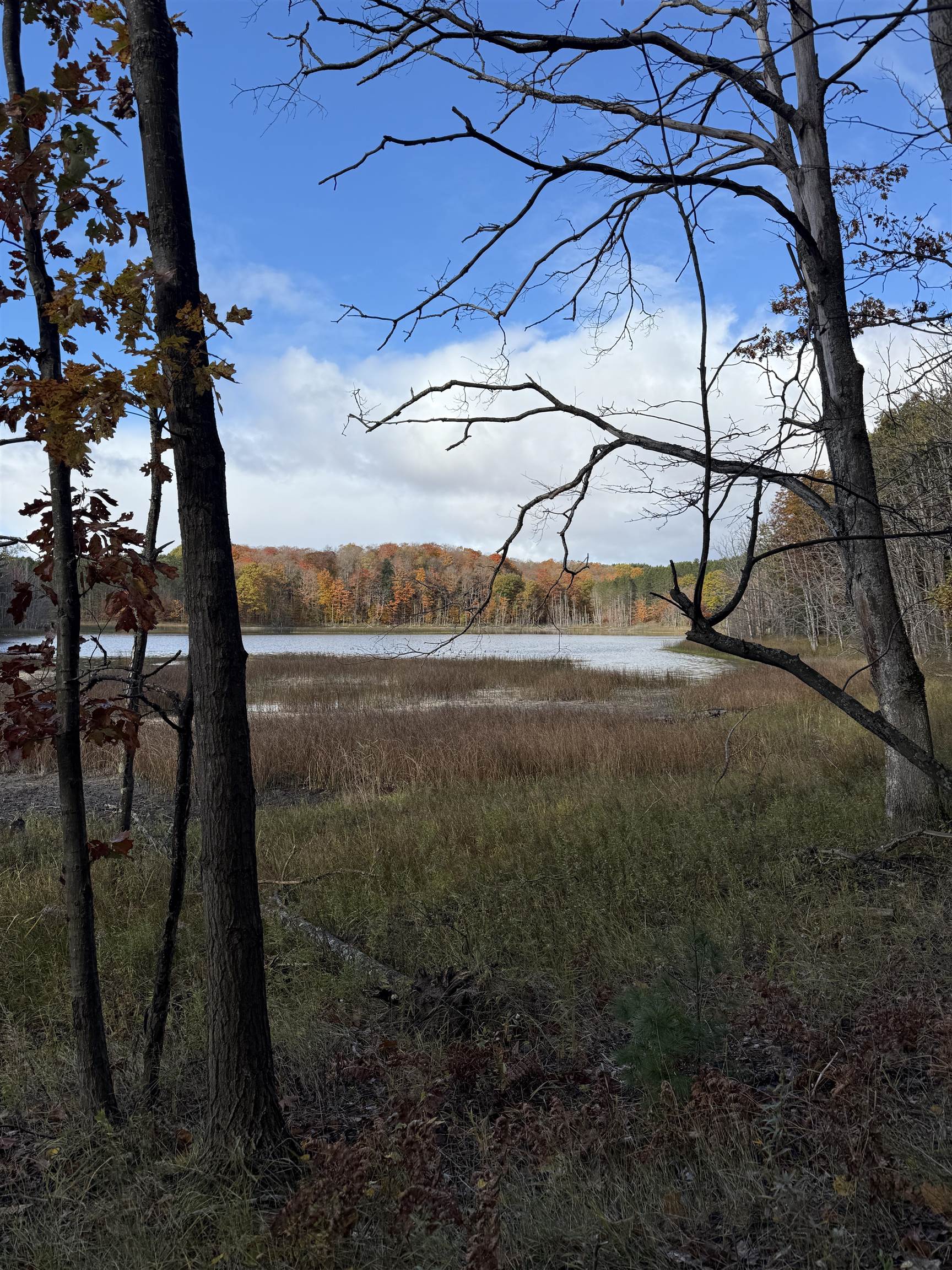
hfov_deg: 56.8
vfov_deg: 71.6
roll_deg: -0.7
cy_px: 635
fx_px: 880
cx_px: 476
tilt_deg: -1.4
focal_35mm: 24
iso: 80
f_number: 1.78
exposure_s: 1/3279
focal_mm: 6.76
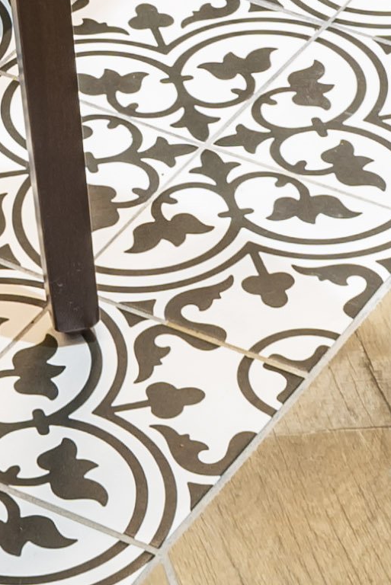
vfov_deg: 8.9
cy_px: -1170
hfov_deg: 7.3
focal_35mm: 188
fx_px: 3058
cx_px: 66
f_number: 11
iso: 100
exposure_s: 1/1.25
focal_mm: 24
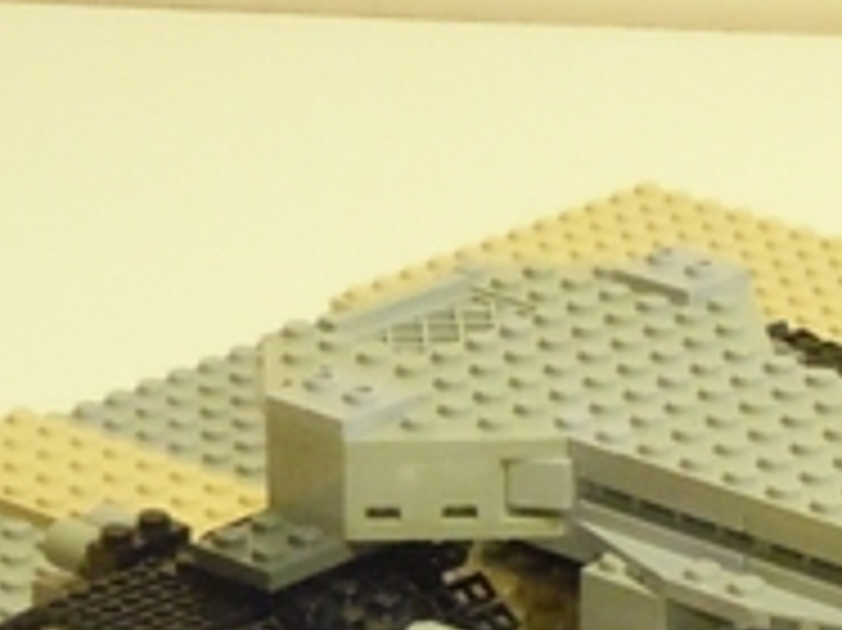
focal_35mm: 167
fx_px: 4060
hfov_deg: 11.8
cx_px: 725
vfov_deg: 8.7
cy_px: 824
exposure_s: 1/4
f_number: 4.3
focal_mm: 6.9
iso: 800
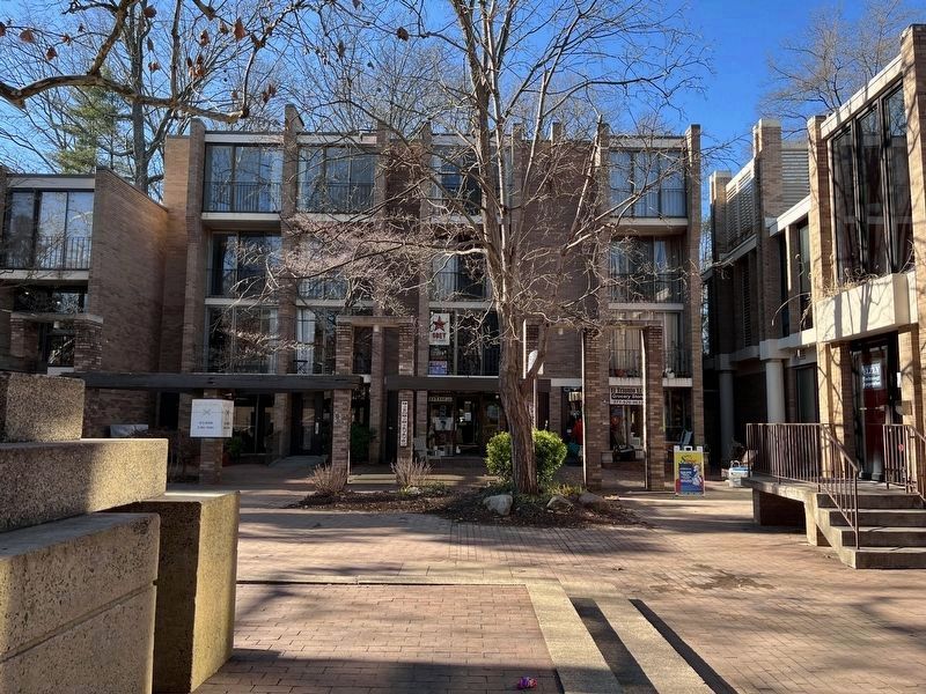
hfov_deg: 67.3
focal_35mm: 26
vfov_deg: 53.1
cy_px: 347
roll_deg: -0.2
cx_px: 463
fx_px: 696
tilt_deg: +5.5
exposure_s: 1/696
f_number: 1.6
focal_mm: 5.1
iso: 50
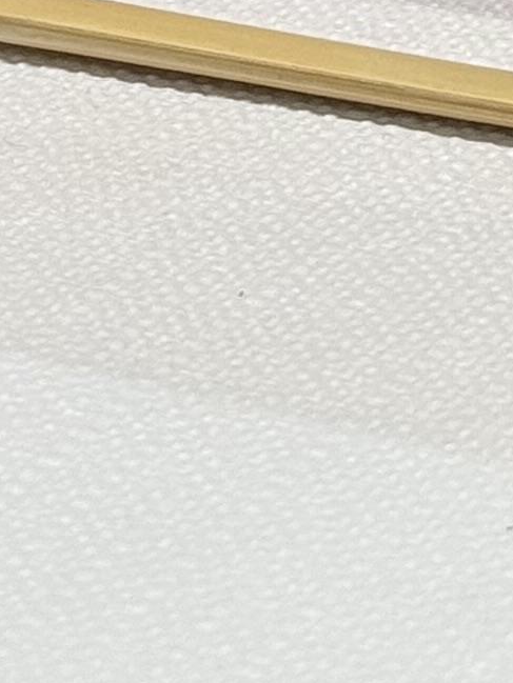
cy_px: -1232
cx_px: 259
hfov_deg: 5.0
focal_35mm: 298
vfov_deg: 6.2
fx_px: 5886
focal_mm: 6.76
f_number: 1.78
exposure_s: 1/100
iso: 64
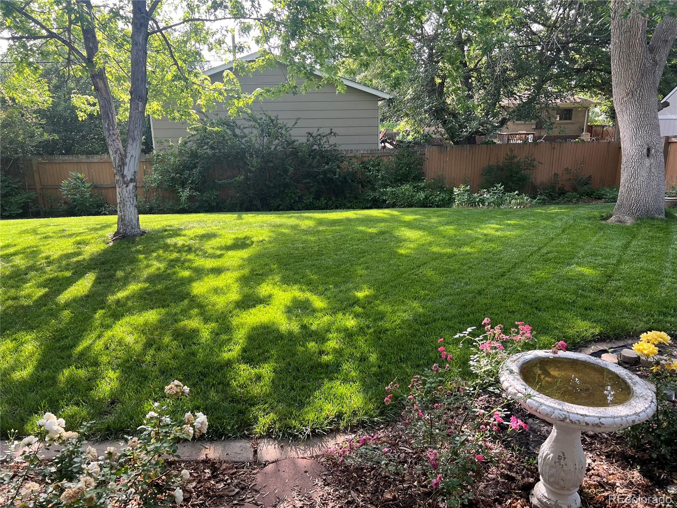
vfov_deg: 53.1
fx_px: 508
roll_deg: +1.6
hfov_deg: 67.3
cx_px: 338
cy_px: 254
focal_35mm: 26
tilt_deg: -16.0
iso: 40
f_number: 1.5
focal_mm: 5.7
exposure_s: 1/260
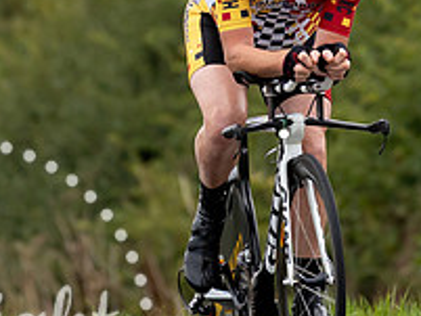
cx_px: 240
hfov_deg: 2.0
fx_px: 11987
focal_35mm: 985
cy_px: 3
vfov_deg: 1.5
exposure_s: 1/800
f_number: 2.8
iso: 640
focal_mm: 200
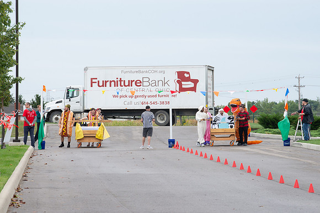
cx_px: 164
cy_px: 107
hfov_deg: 10.2
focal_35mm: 202
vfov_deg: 6.8
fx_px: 1792
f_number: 9
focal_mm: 190
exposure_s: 1/250
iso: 640
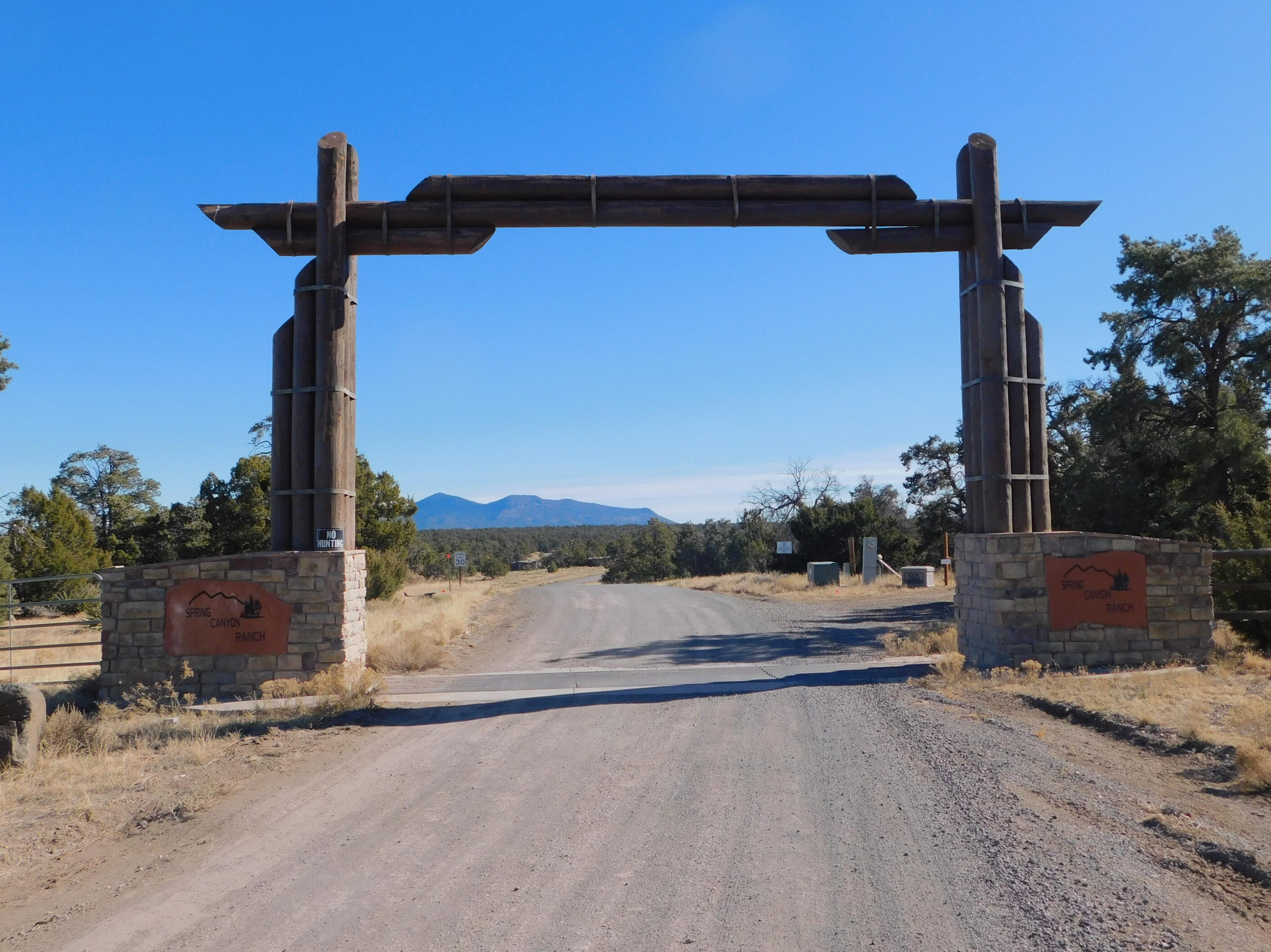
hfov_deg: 56.8
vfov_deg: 44.1
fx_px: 1175
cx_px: 644
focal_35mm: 32
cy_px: 456
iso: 125
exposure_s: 1/400
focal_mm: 5.3
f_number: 6.4
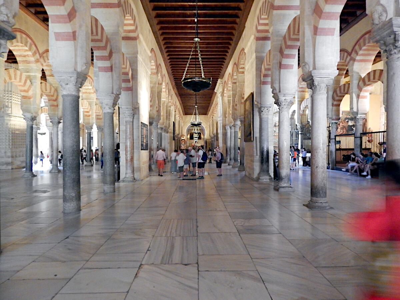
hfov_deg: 73.9
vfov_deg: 58.9
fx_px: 266
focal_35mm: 23
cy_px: 150
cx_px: 200
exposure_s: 1/6
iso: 800
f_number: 3
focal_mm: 4
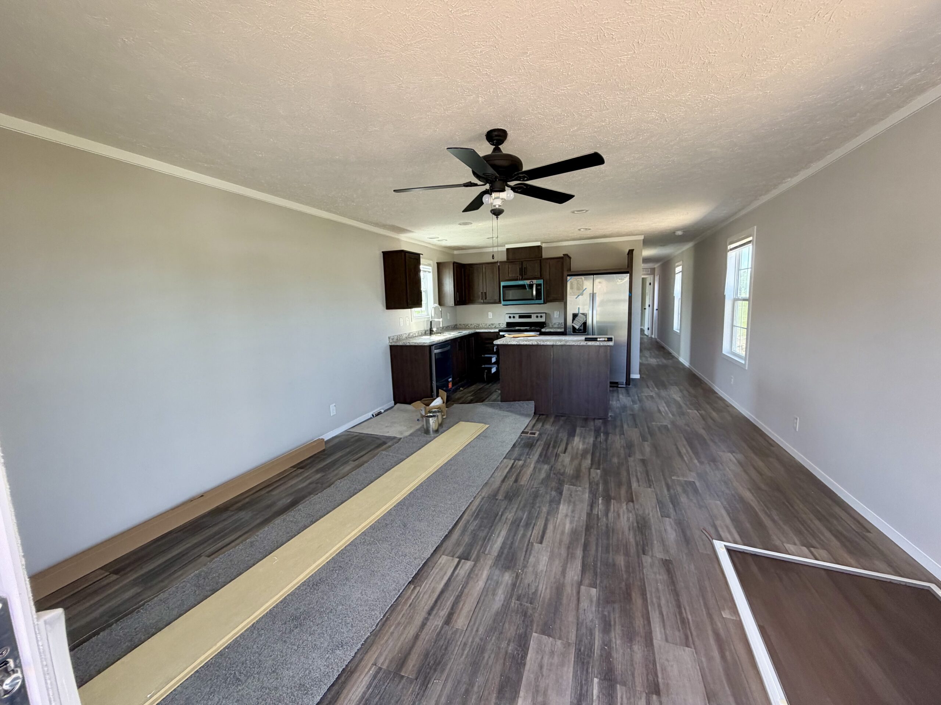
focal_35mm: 14
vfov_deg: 85.7
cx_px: 470
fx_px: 381
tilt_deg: -7.3
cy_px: 352
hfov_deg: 102.1
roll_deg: +2.5
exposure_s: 1/121
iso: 160
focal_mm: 2.22
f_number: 2.2
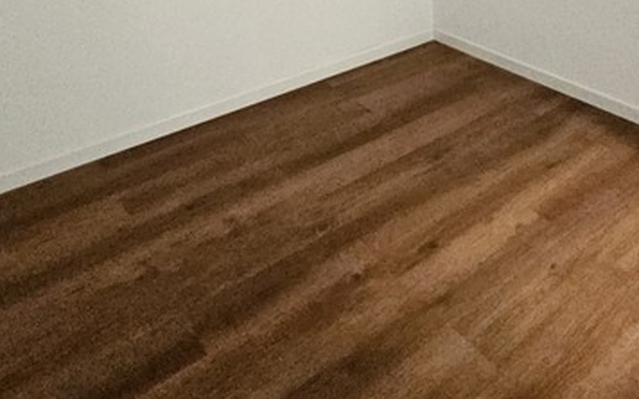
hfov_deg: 61.1
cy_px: -92
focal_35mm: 31
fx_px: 540
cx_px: 357
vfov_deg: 32.6
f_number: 2.2
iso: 1000
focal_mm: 2.2
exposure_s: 1/24
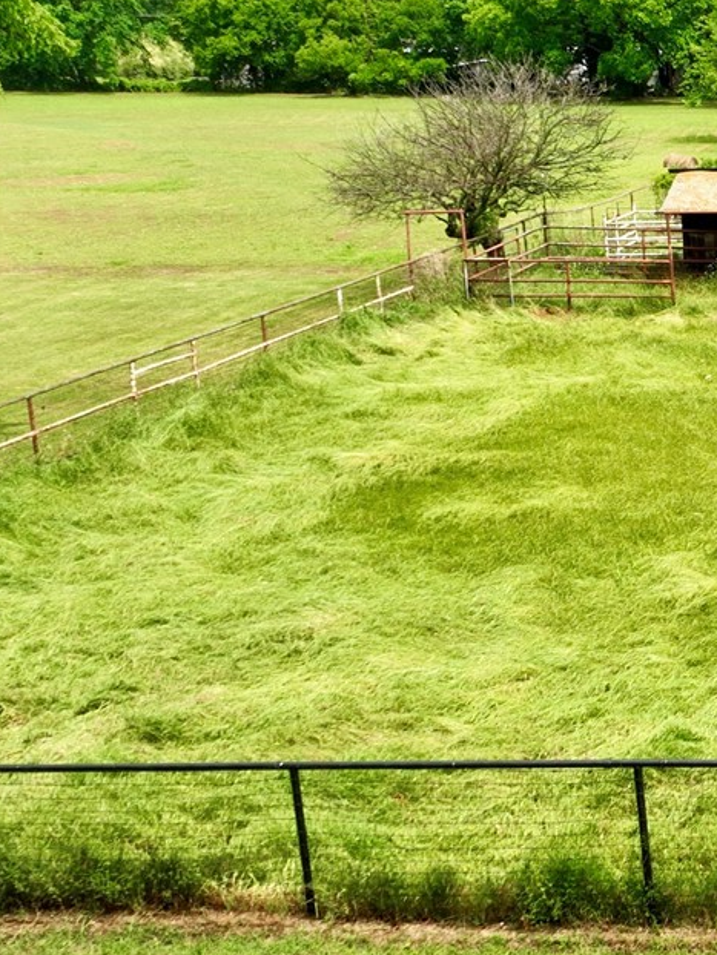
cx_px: 1113
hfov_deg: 17.6
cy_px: 540
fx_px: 2042
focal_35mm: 74
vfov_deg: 26.3
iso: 100
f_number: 2.8
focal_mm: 12.29
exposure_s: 1/1000
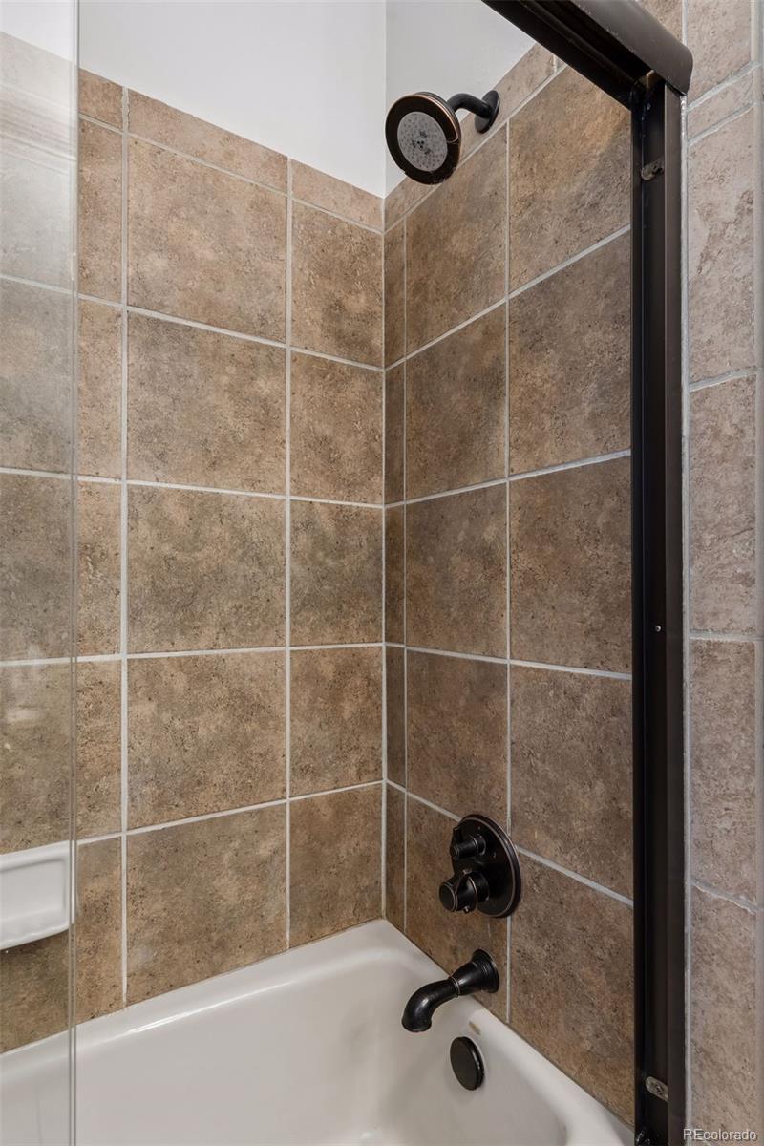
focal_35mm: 19
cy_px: 573
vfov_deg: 86.9
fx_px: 605
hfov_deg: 64.6
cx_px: 382
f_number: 9
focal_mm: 19
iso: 400
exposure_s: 1/3.33
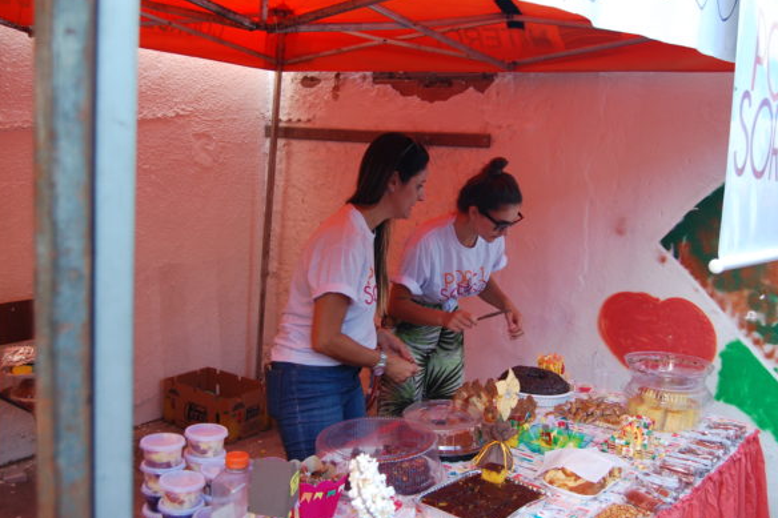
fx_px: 799
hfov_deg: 51.9
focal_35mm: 37
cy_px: 260
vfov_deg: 35.9
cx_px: 389
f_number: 5
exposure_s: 1/100
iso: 400
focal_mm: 24
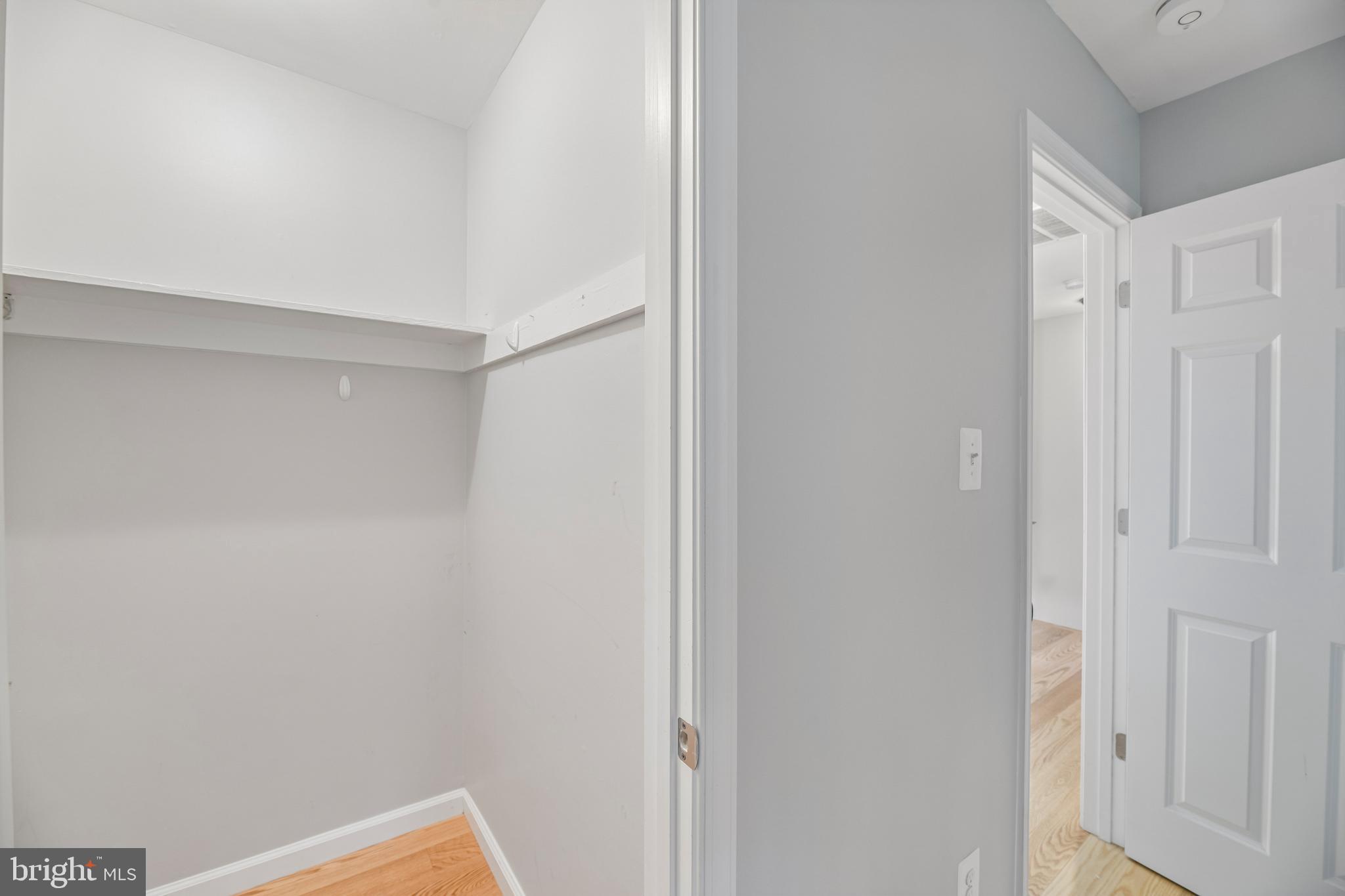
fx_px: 523
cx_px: 672
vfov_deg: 81.2
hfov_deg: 104.3
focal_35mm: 14
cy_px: 448
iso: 400
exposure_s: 1/3.33
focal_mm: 14
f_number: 8
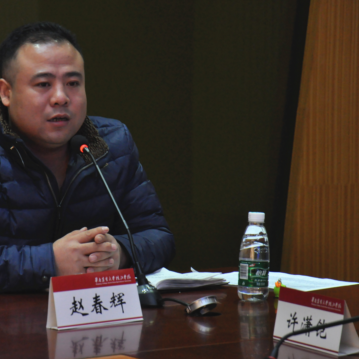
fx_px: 2366
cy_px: 180
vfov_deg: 8.7
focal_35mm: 202
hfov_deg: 8.7
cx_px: 92
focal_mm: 105
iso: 1600
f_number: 5.6
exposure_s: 1/30
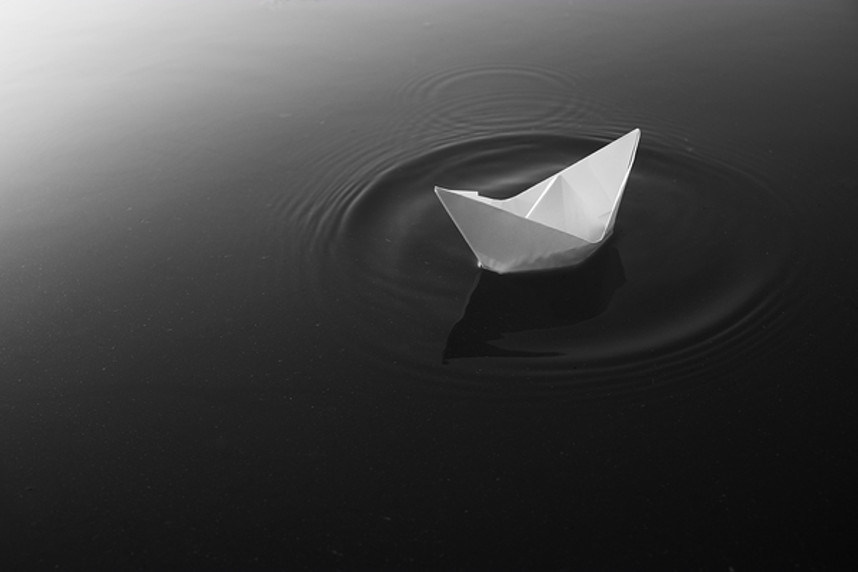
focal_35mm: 35
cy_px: 286
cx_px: 429
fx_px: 834
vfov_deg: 37.9
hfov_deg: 54.4
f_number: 4
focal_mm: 23.3
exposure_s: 1/480
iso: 200
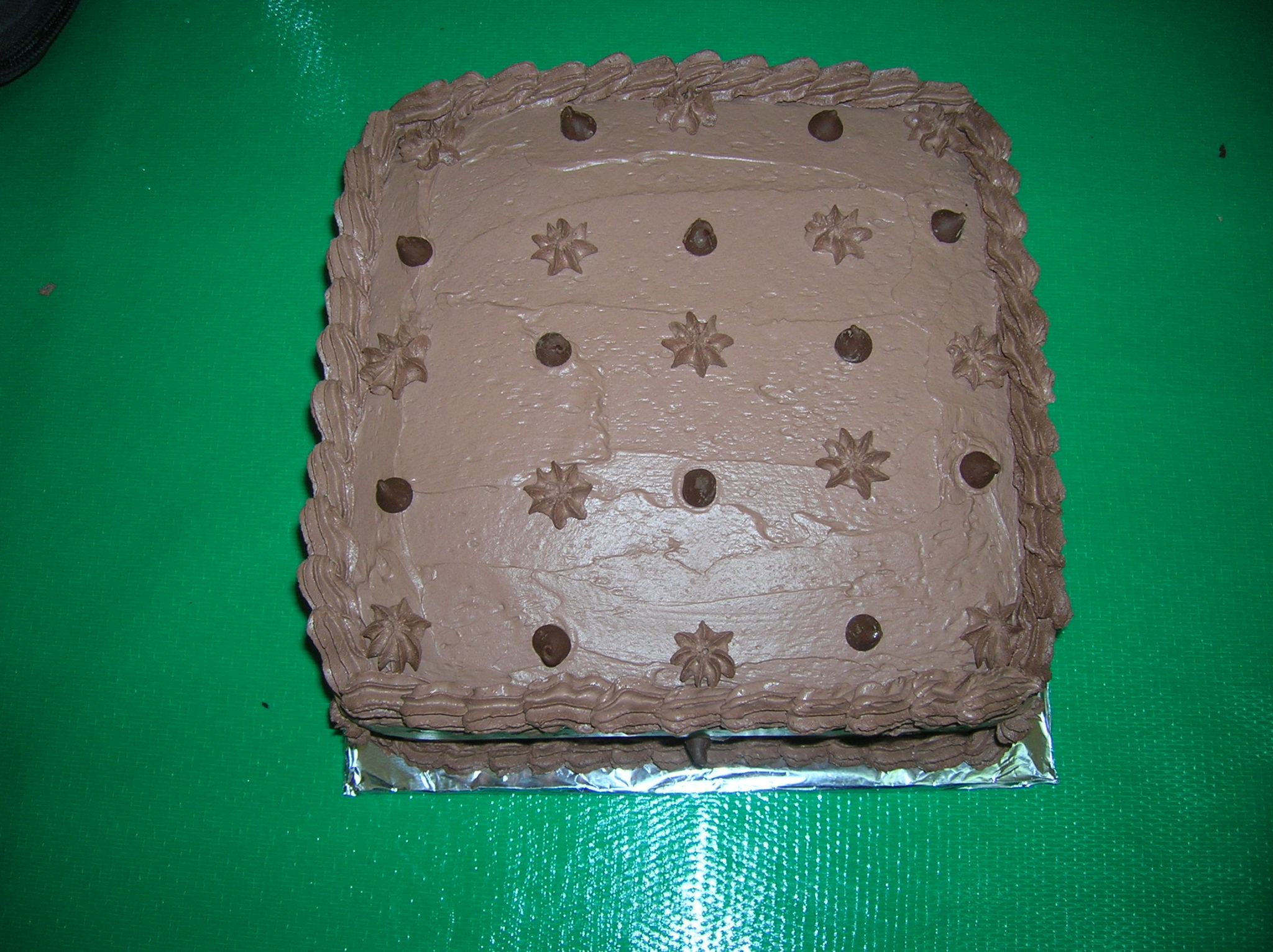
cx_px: 636
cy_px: 476
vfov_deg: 41.7
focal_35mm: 34
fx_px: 1249
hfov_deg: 54.0
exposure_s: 1/60.1
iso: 50
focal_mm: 5.7
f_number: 2.9
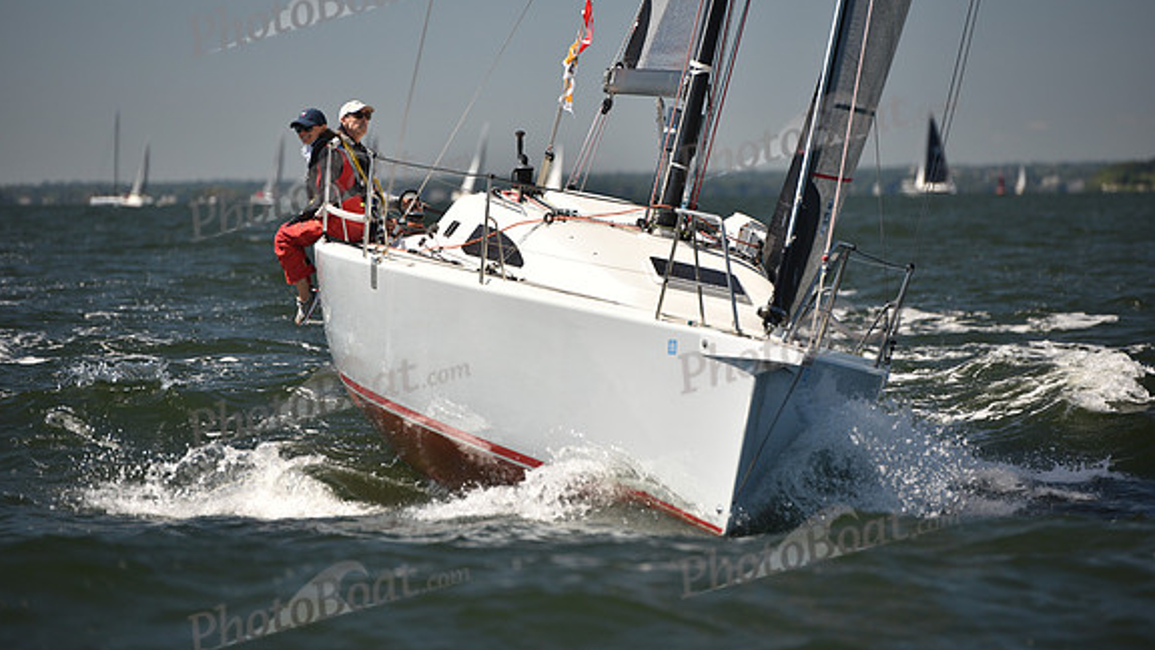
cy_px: 266
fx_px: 6462
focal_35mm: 211
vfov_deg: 5.8
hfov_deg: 10.2
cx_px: 575
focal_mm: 200
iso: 250
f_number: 3.5
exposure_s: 1/1250
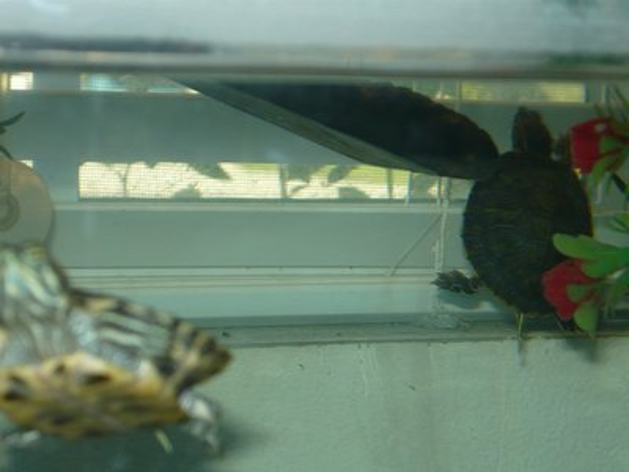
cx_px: 314
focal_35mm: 100
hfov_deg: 19.6
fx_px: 1817
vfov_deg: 14.8
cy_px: 236
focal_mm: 16.5
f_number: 5.1
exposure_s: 1/60
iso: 100
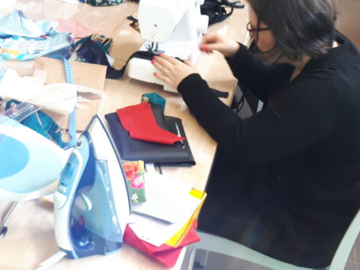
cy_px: -10
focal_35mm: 59
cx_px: 91
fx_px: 613
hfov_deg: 32.1
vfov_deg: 23.6
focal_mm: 3.6
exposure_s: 1/33
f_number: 1.9
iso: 64
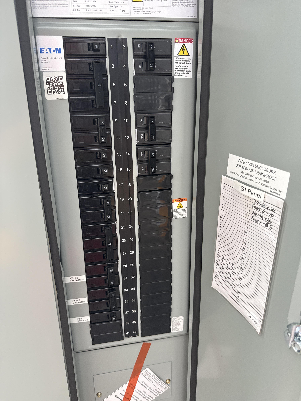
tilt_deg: -18.0
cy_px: 200
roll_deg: +1.8
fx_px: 278
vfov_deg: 71.6
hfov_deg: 56.8
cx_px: 150
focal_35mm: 24
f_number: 1.78
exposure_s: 1/98
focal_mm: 6.76
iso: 200
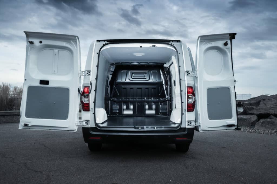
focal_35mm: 31
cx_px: 138
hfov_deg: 60.3
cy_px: 92
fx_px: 239
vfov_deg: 42.3
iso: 400
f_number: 6.3
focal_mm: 31
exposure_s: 1/200
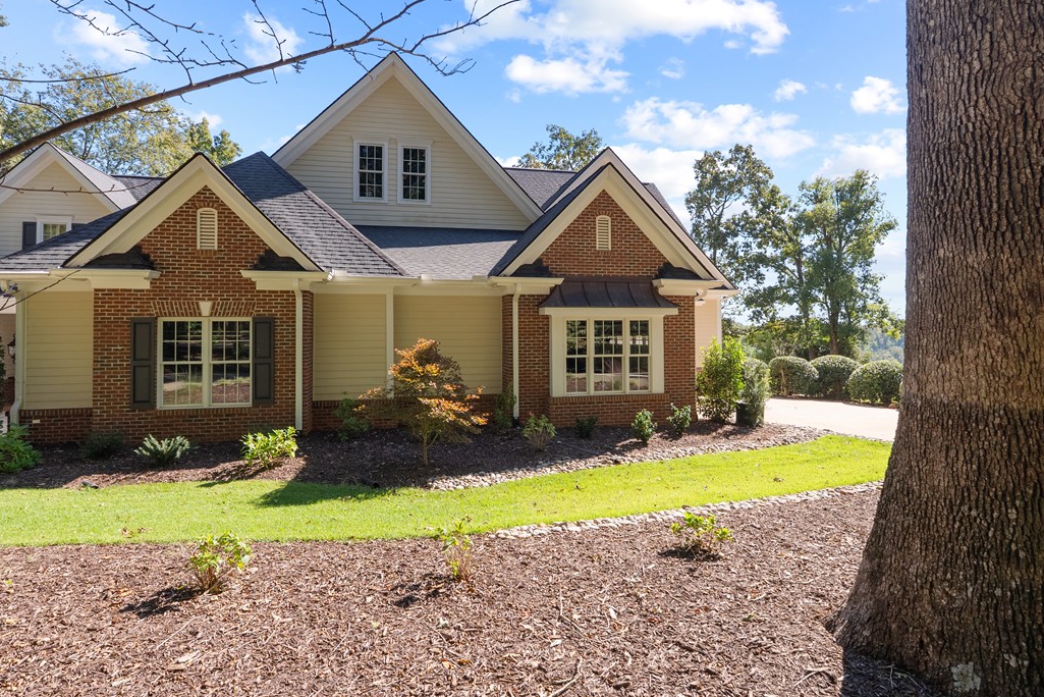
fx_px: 522
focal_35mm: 18
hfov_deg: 89.9
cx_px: 499
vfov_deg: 67.4
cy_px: 338
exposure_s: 1/400
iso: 250
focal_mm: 17
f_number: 8
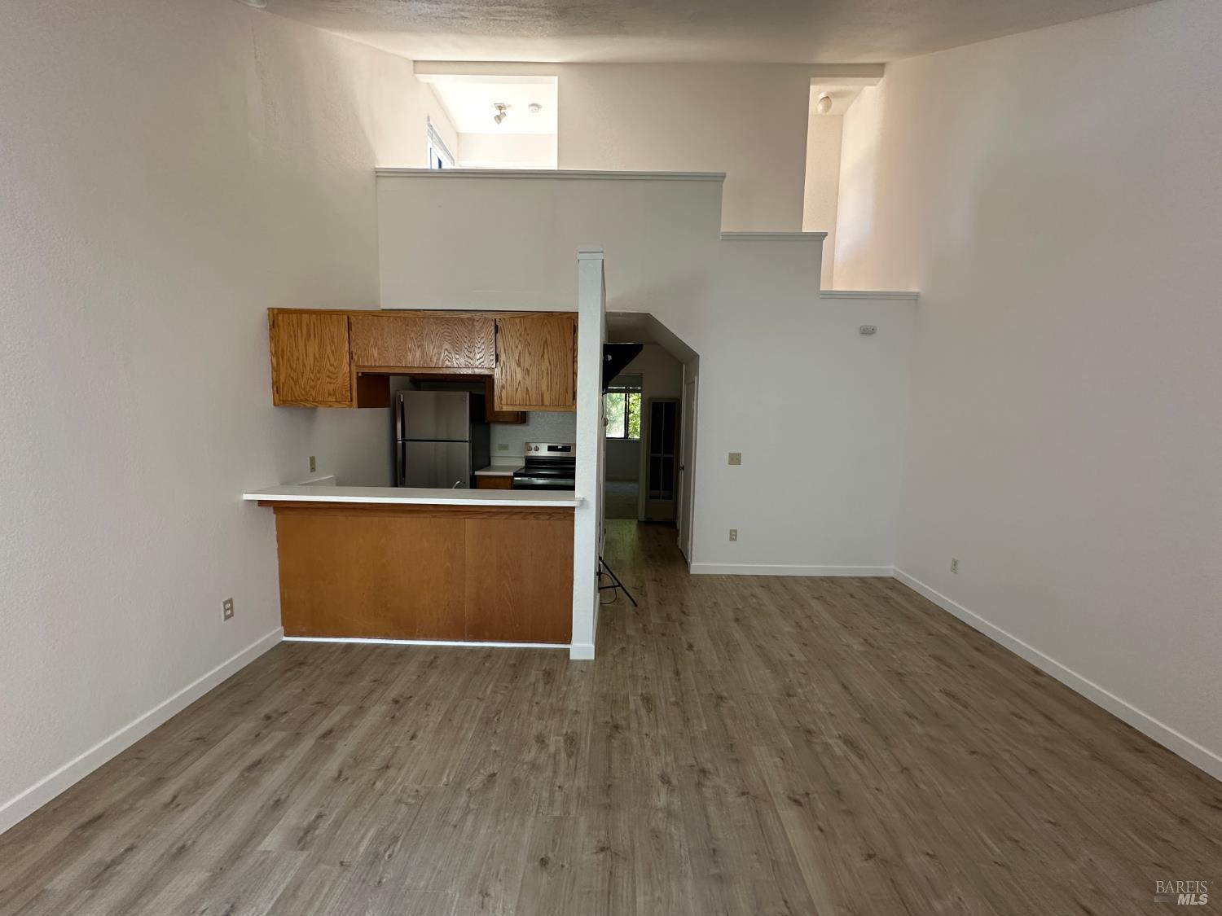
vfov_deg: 85.7
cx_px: 611
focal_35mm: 14
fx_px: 494
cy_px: 458
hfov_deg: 102.1
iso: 200
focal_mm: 2.22
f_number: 2.2
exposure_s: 1/120
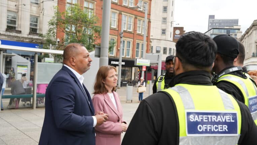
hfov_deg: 51.6
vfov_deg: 30.4
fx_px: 266
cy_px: 79
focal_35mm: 39
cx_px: 129
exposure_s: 1/500
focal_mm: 37
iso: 800
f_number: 8
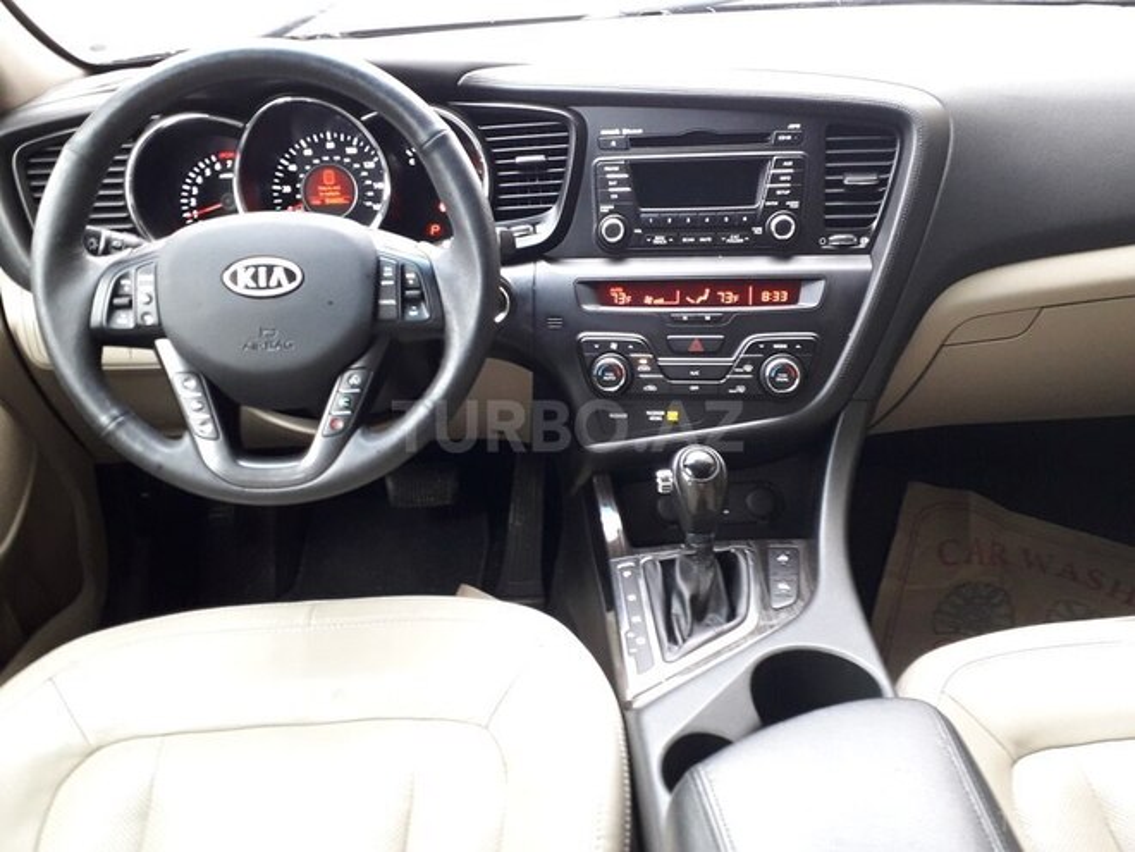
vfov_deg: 51.4
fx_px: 885
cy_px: 426
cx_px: 568
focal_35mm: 27
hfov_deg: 65.3
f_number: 1.9
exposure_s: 1/25
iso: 160
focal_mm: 3.6
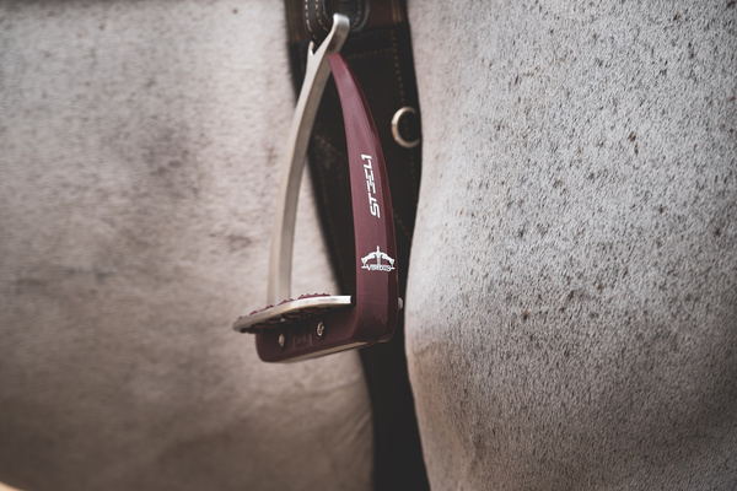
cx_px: 368
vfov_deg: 20.0
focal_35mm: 68
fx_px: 1392
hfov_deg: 29.7
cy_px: 246
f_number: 4
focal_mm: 68
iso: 160
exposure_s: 1/400
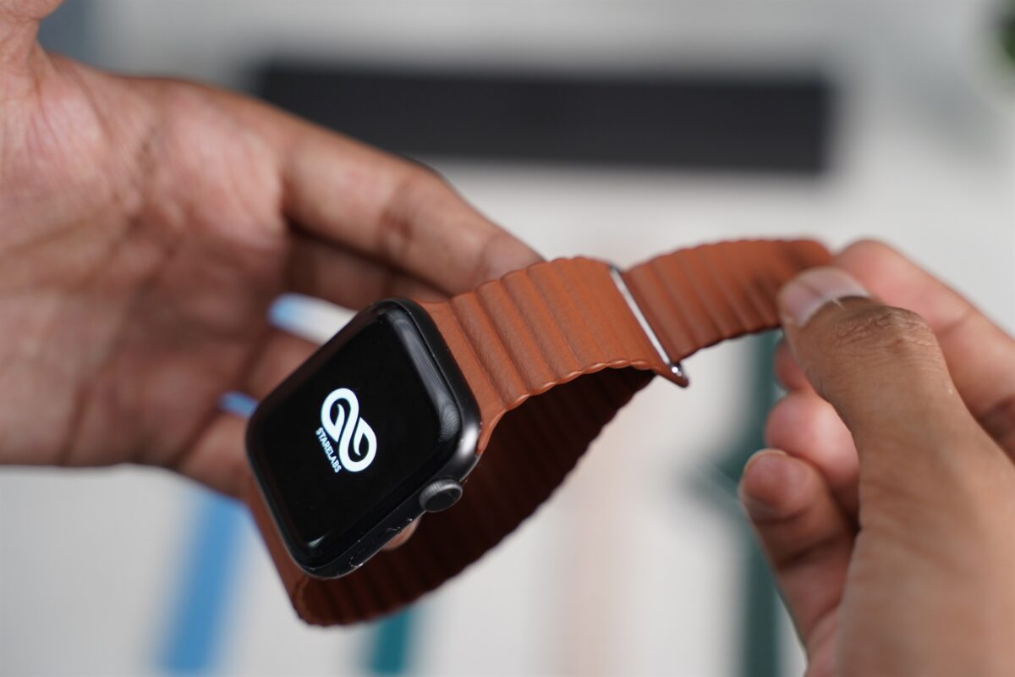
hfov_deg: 31.4
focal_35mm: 64
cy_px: 338
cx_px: 508
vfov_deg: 21.2
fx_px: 1804
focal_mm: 64
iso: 1250
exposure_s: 1/90
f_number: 3.5
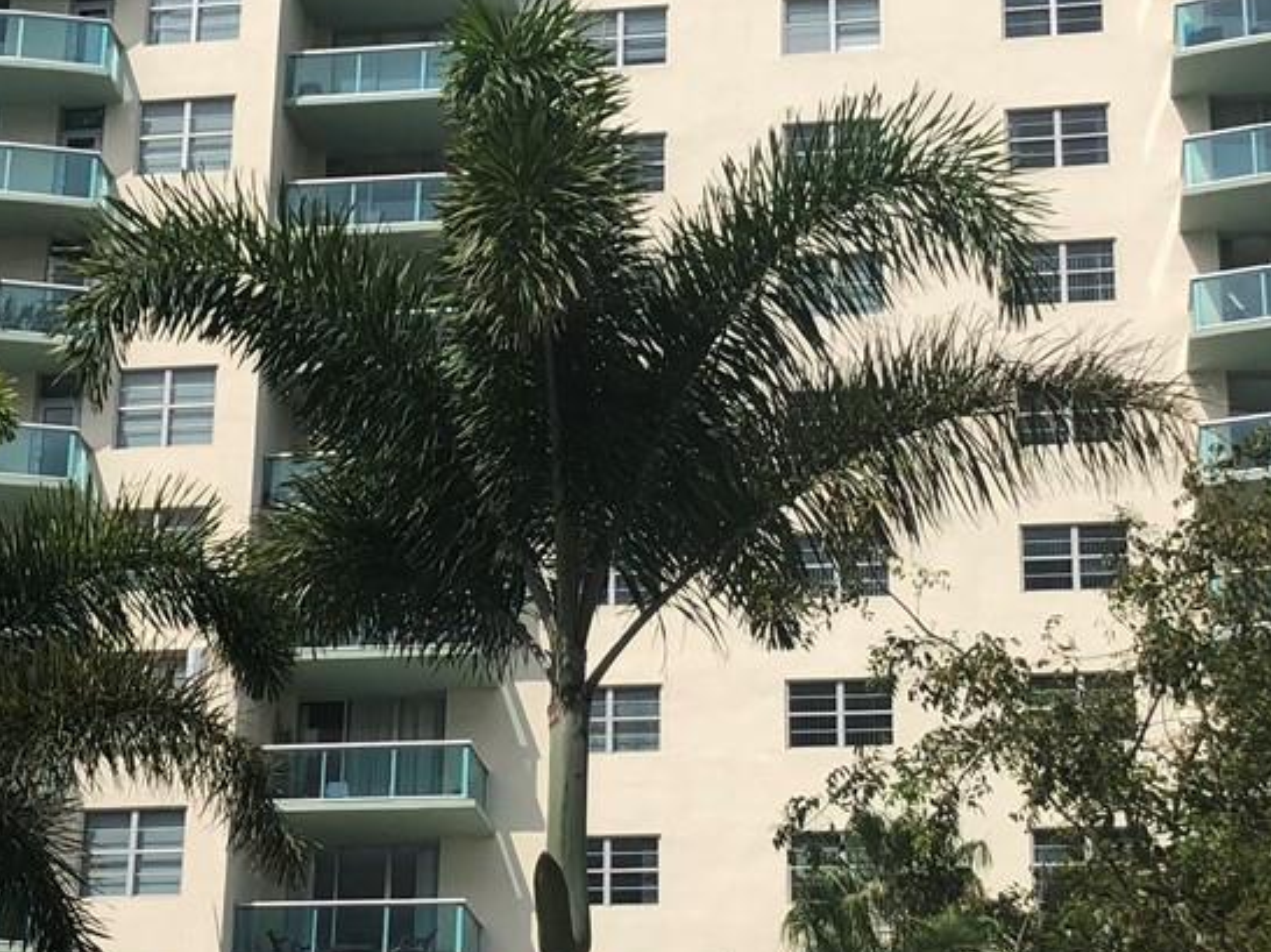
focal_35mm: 85
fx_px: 3120
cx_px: 512
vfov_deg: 17.3
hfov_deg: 23.0
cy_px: 594
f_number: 1.8
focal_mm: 3.99
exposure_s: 1/2857
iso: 20
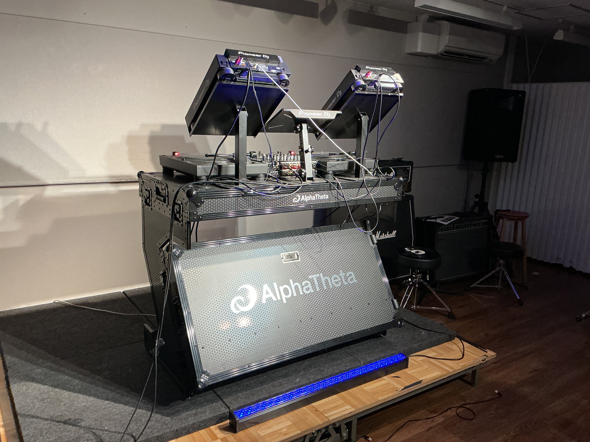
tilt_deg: -11.1
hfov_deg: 61.7
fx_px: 494
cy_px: 221
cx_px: 295
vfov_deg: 48.2
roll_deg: -2.5
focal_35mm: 29
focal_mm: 3
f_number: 1.8
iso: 160
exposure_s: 1/60
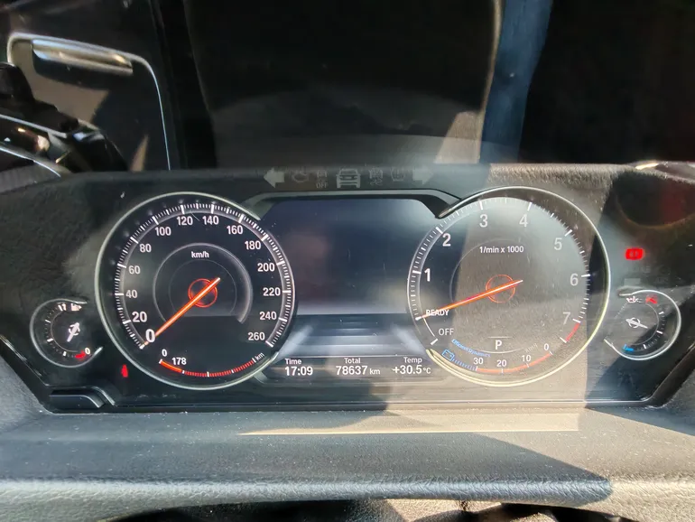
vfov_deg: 78.1
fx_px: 321
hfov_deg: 94.5
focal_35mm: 16
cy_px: 261
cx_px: 348
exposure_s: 1/33
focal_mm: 1.96
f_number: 2.2
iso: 160
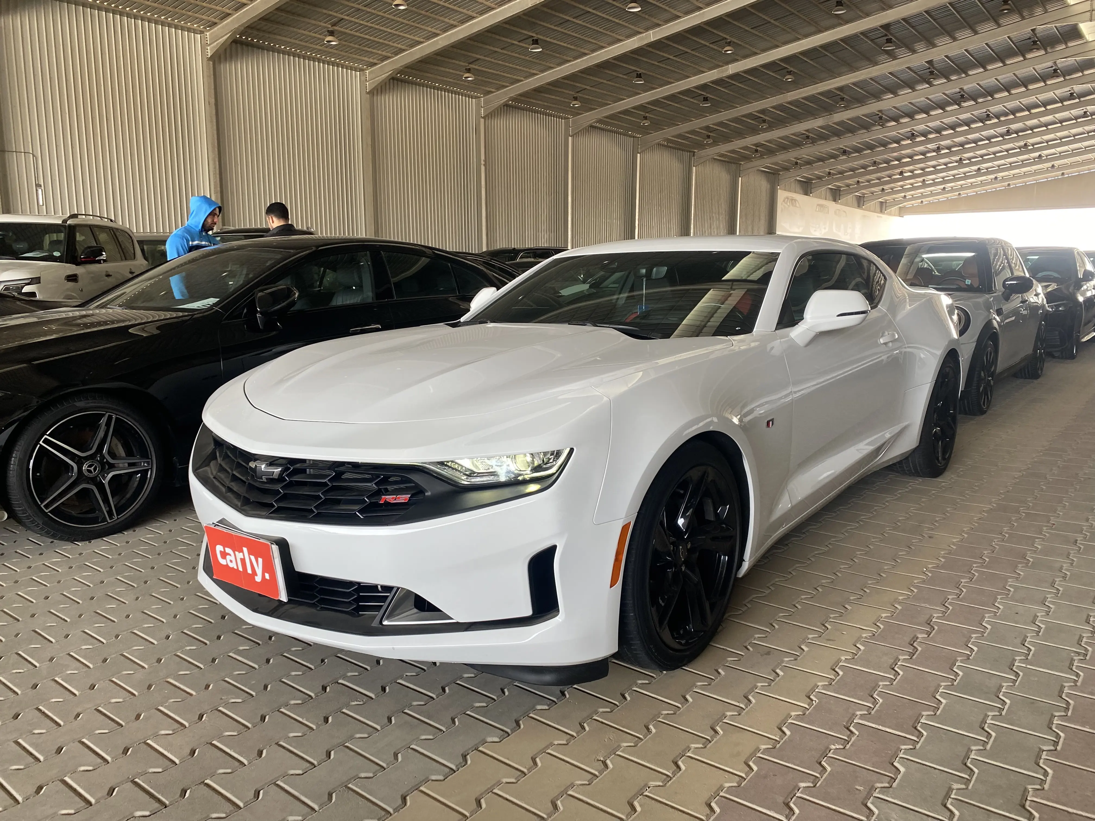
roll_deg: +0.8
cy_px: 410
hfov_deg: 67.3
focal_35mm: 26
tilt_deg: -9.6
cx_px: 548
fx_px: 822
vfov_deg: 53.1
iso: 100
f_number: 1.8
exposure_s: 1/121
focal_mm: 4.25
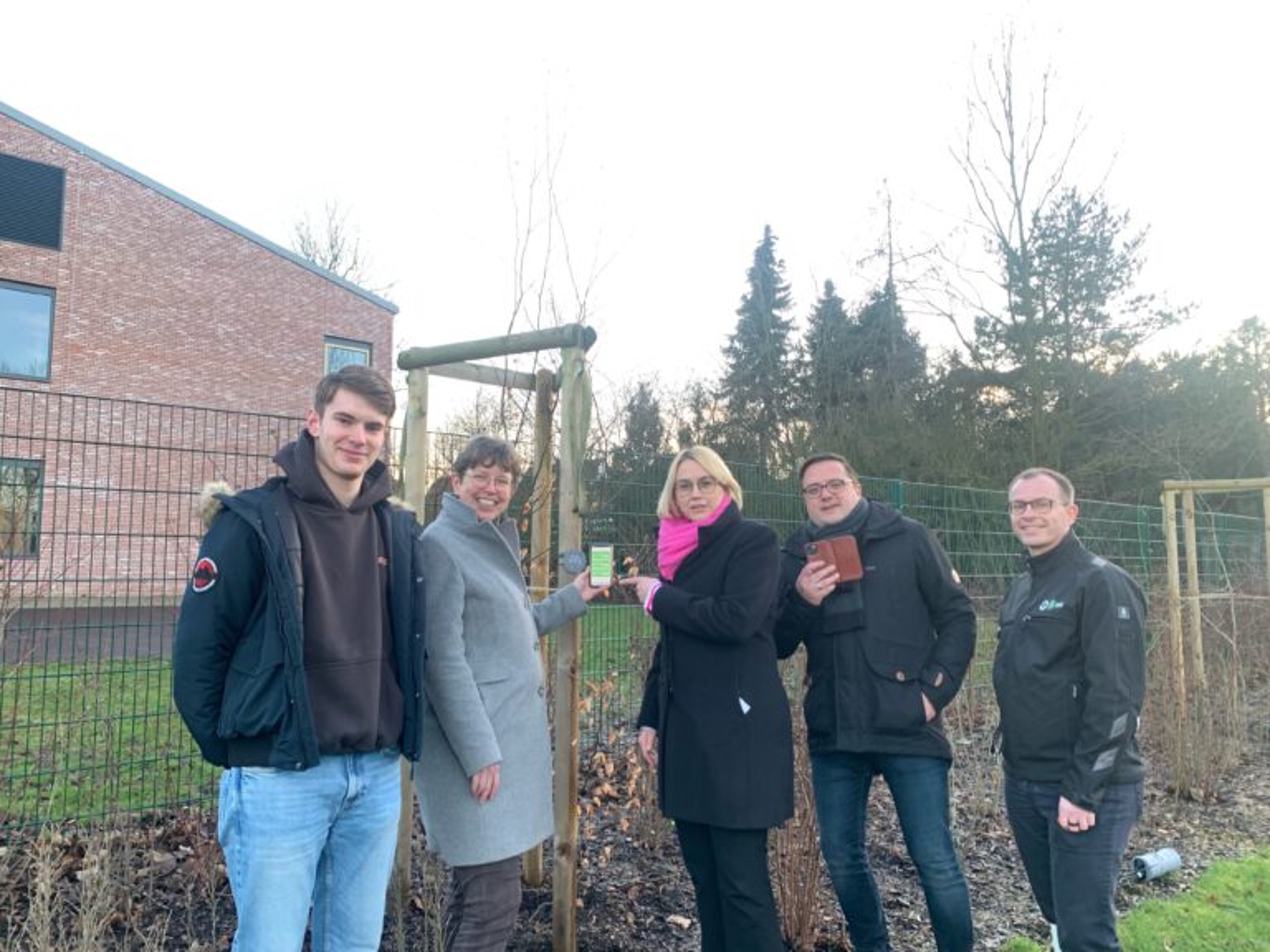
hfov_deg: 67.3
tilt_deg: +4.3
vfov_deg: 53.1
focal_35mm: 26
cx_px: 635
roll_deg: +0.5
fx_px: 954
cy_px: 476
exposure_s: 1/83
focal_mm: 4.25
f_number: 1.8
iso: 100
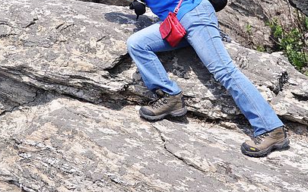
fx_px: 999
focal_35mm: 119
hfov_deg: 17.5
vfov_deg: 10.9
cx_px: 156
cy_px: 5
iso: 400
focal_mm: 40
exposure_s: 1/1250
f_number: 5.6
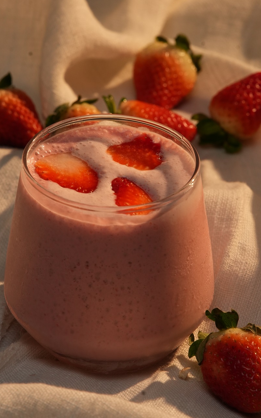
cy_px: 190
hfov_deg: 6.0
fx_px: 2492
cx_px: 120
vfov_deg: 9.6
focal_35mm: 219
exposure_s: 1/200
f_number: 11
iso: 1250
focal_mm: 158
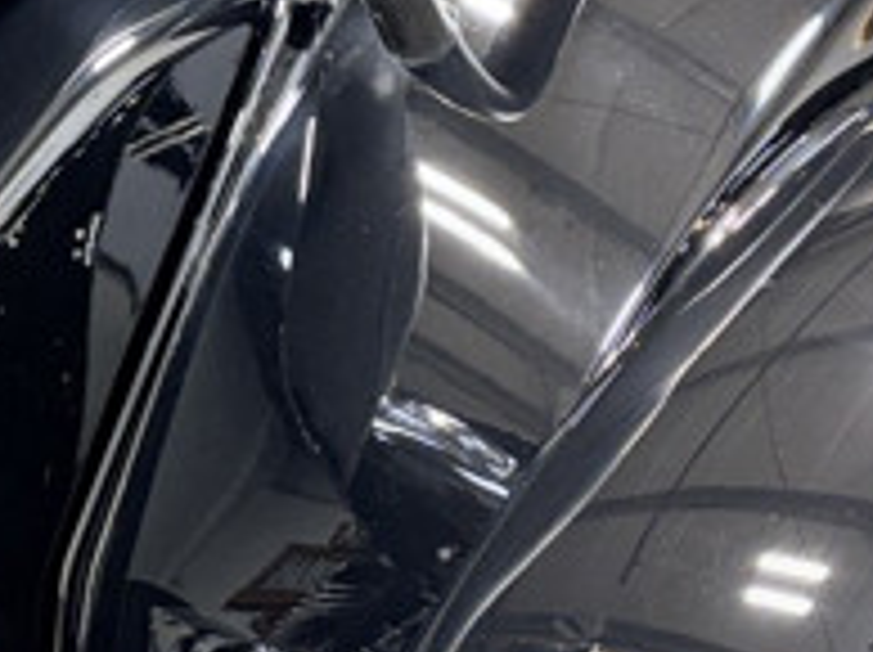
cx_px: 65
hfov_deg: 13.7
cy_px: 279
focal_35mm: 143
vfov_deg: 10.3
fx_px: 3602
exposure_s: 1/60
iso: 125
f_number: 1.6
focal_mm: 5.96
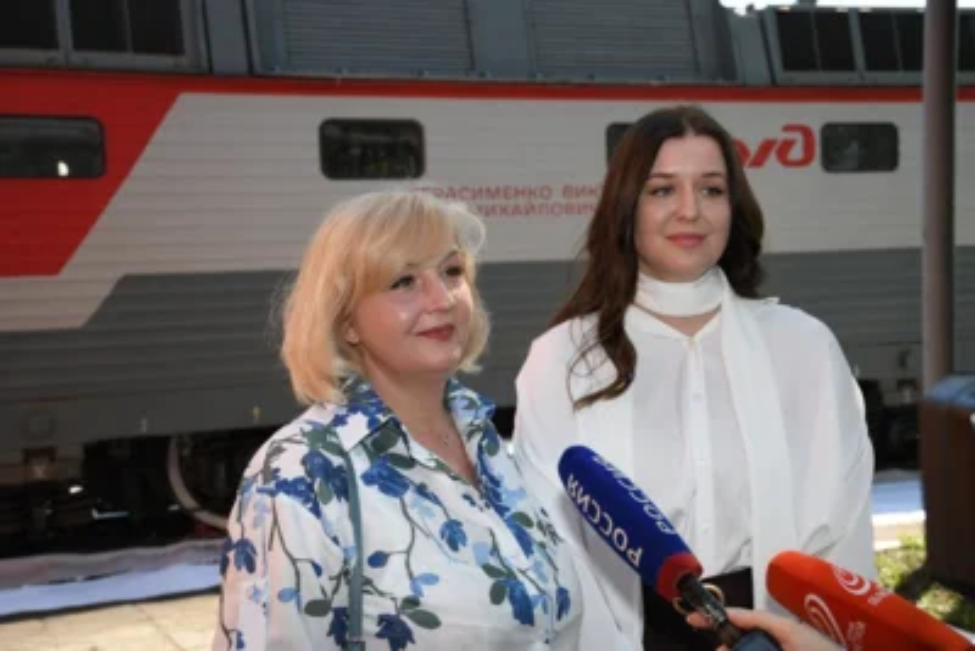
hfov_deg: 41.1
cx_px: 488
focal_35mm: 48
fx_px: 1300
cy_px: 326
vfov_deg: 28.1
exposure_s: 1/320
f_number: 5
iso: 125
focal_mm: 32
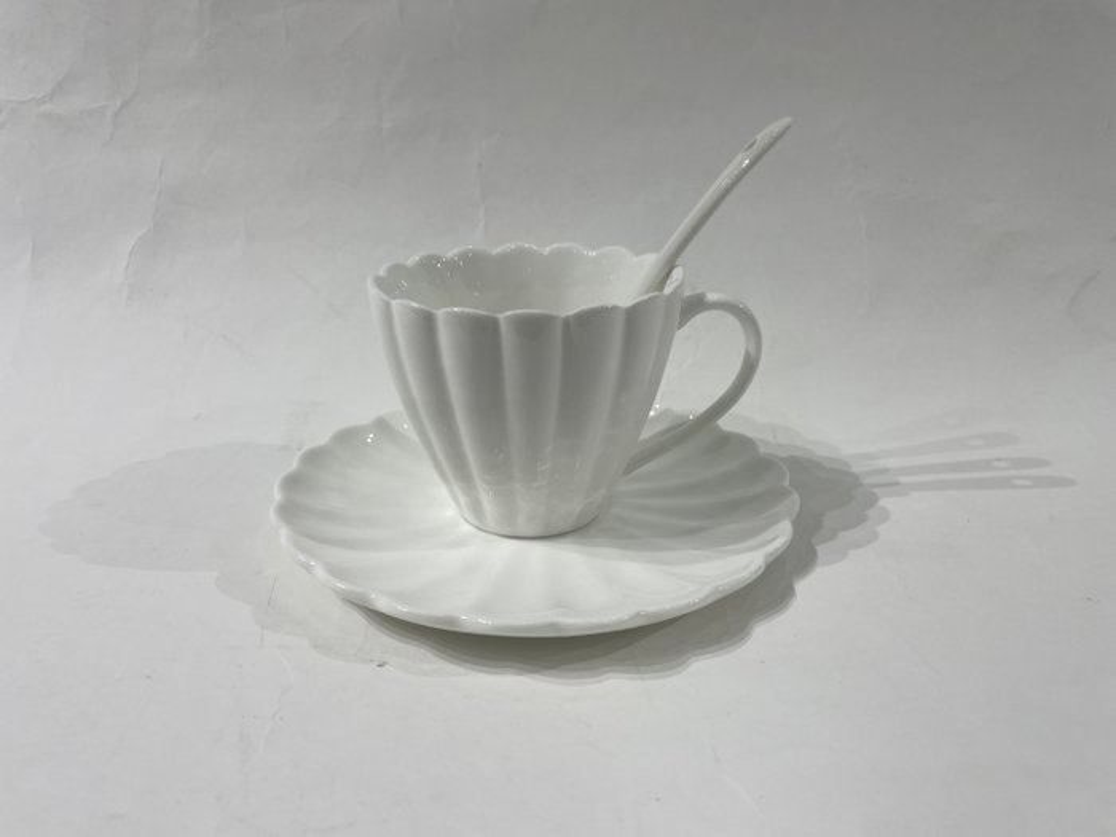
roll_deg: -0.7
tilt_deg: -22.6
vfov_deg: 53.1
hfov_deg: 67.3
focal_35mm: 26
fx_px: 838
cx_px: 558
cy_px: 418
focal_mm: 4.2
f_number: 1.6
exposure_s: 1/159
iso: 32
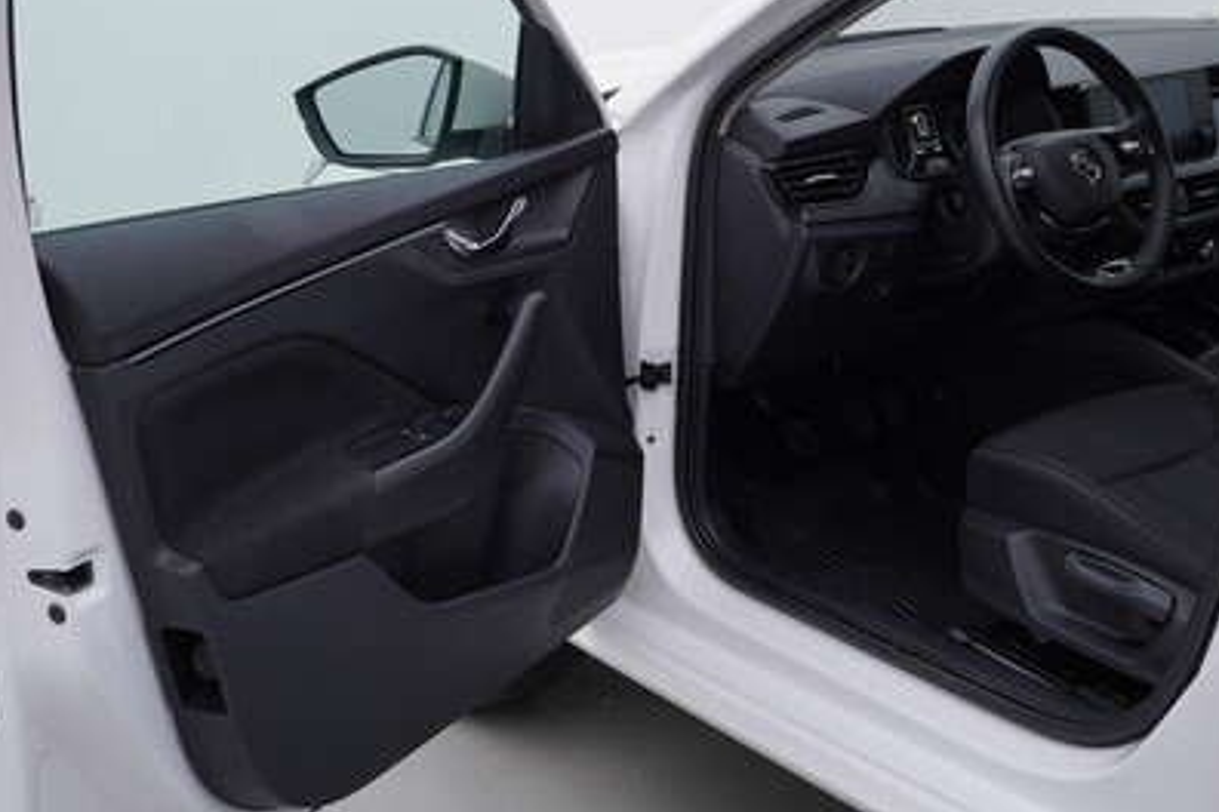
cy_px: 251
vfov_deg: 26.8
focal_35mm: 50
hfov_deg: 39.5
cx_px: 680
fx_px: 1693
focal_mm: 24
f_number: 4
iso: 125
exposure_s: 1/80
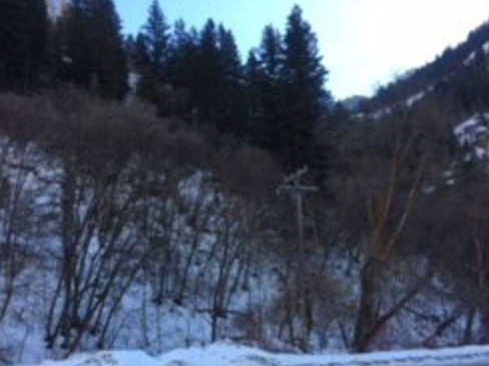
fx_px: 537
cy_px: 227
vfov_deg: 37.5
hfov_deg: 49.0
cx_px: 232
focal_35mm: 38
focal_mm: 4.15
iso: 25
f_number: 2.2
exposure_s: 1/326
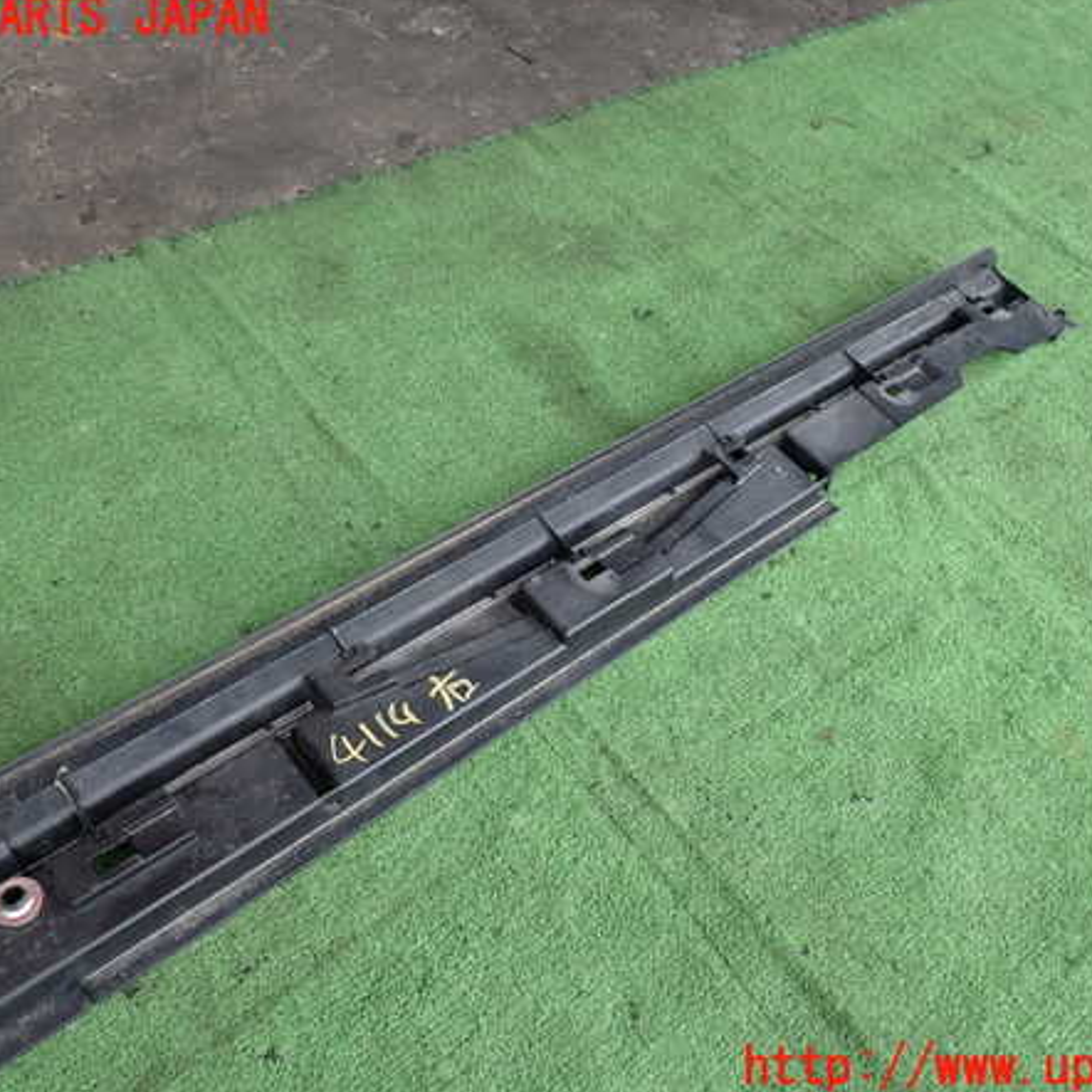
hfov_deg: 54.0
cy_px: 544
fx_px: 1071
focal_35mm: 30
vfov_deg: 54.0
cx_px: 561
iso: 100
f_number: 2.8
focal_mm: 4.5
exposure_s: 1/320
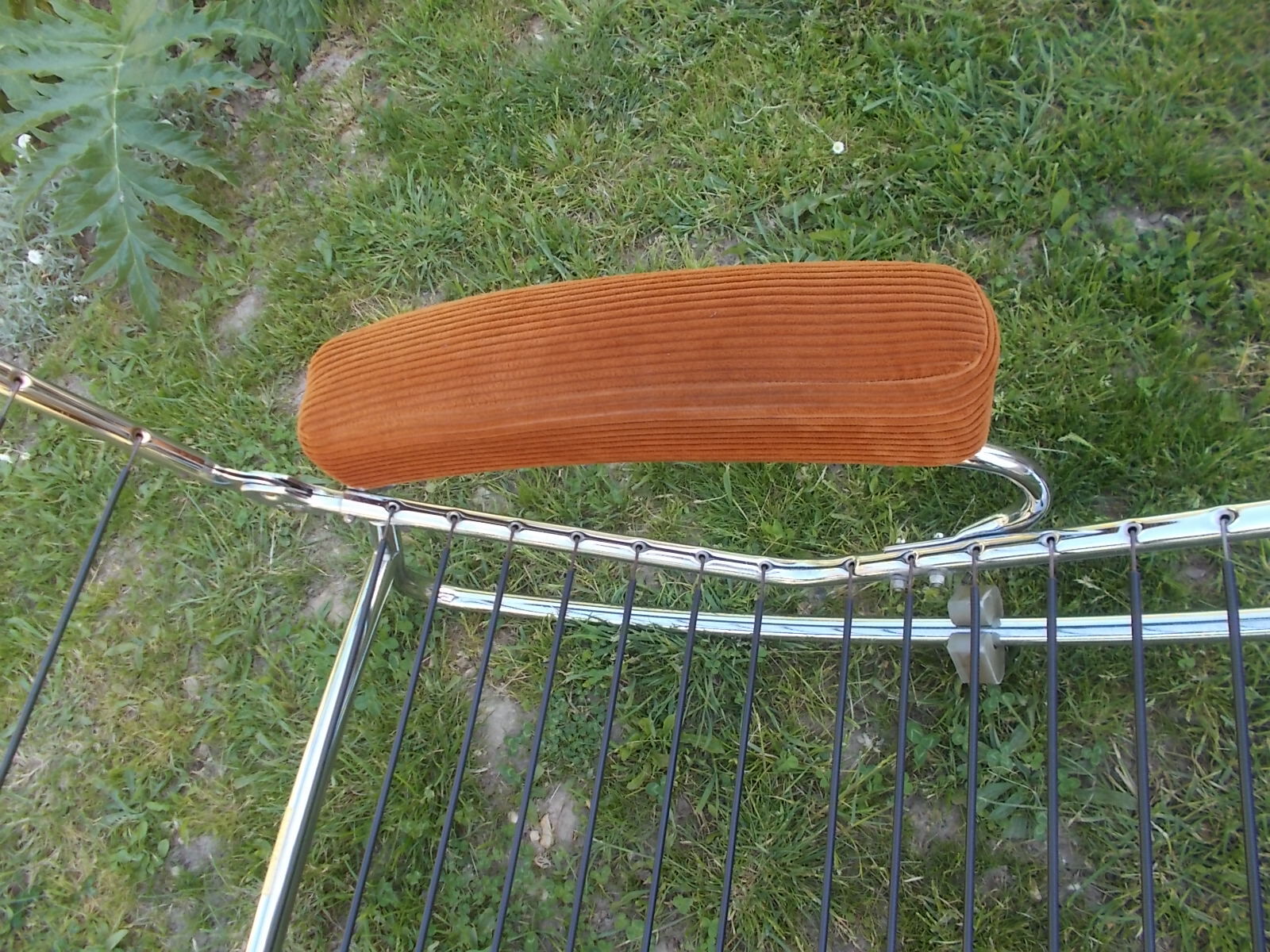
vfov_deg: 53.1
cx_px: 635
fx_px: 954
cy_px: 476
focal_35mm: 26
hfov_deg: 67.3
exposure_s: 1/100
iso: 80
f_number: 3.2
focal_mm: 4.6
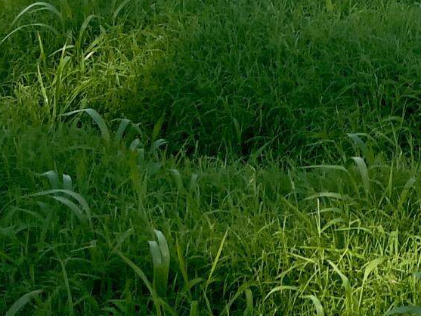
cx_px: 562
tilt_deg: -0.1
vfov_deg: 9.2
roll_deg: +1.4
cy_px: -503
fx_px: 1703
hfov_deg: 13.5
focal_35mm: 140
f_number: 1.5
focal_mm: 5.7
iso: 50
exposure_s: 1/4831
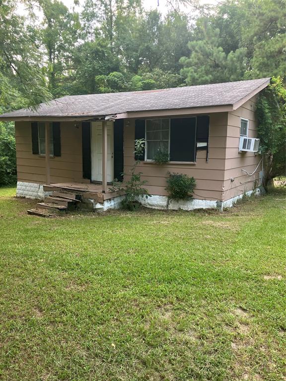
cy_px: 190
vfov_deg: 63.4
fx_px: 308
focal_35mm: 28
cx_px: 143
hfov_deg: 49.7
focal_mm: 3.99
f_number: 1.8
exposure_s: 1/121
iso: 64
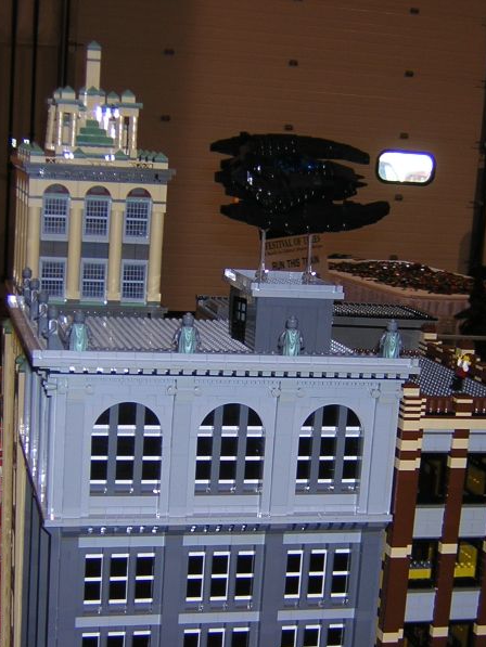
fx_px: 1179
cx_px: 247
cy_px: 324
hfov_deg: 23.3
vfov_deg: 30.7
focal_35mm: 63
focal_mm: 6.1
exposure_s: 1/60.1
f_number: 2.9
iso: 100
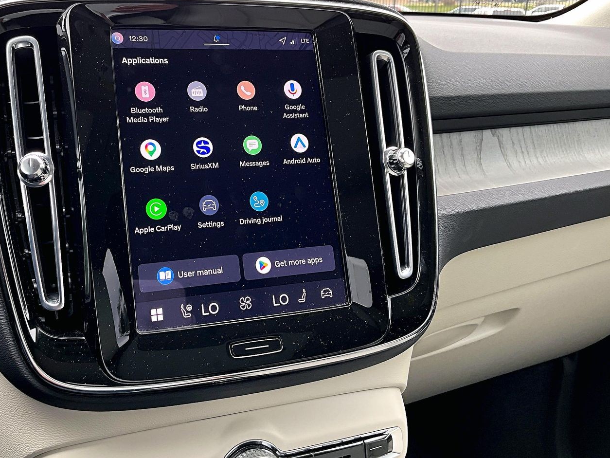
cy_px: 182
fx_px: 652
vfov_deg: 38.5
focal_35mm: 37
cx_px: 229
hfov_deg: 49.6
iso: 40
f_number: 1.8
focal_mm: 3
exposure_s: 1/122
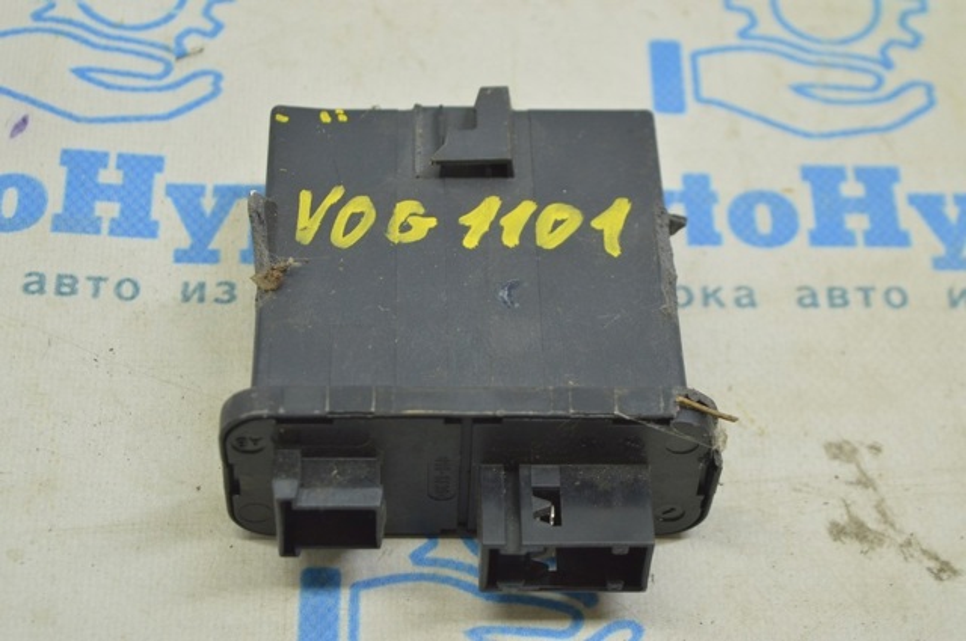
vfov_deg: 18.1
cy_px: 320
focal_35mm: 75
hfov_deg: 27.0
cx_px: 483
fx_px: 2010
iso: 400
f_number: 5.6
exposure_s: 1/20
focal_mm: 50
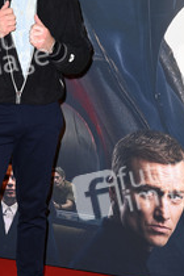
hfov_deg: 13.7
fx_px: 759
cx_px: 20
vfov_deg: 20.6
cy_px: 124
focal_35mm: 99
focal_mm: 52
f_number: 6.3
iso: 500
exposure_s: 1/250
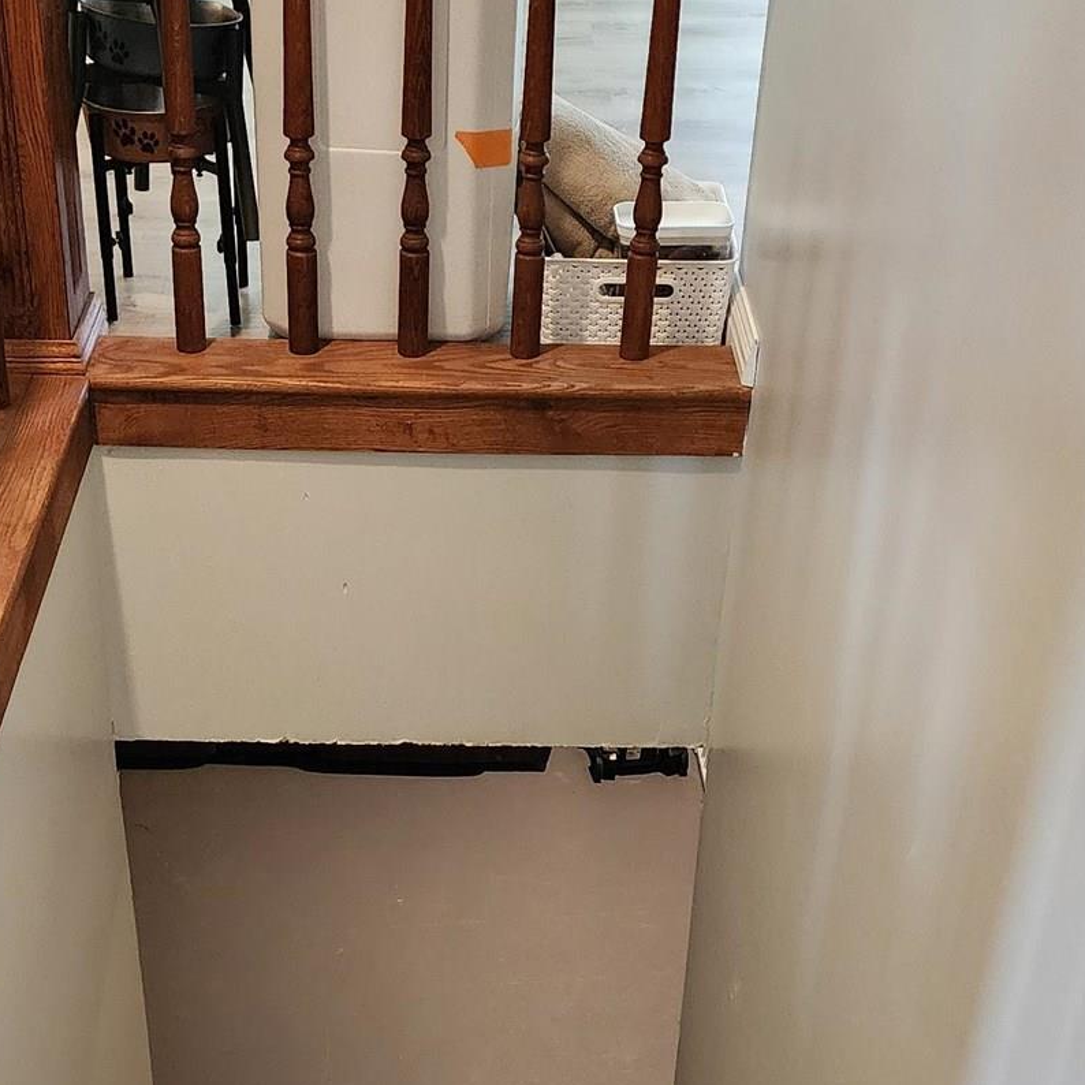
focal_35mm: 59
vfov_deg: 27.7
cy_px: 1037
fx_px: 2092
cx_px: 398
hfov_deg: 28.9
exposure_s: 1/60
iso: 640
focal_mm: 6.4
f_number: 1.8
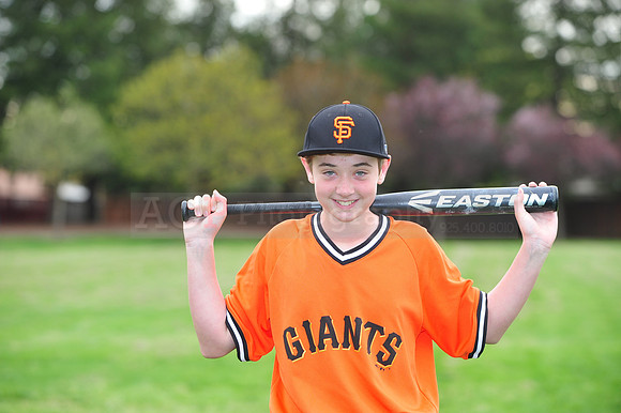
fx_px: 2327
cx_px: 310
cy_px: 206
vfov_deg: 10.1
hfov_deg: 15.2
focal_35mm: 135
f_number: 5
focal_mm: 135
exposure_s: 1/320
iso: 400
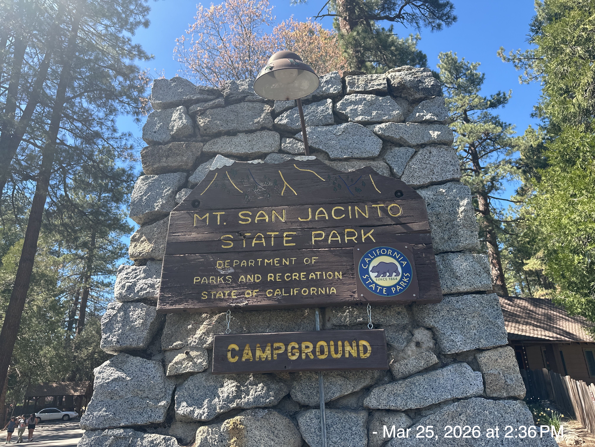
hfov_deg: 71.6
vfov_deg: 56.8
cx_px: 298
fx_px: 413
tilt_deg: +20.3
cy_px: 224
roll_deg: +0.9
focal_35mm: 24
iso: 80
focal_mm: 6.86
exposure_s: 1/962
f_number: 1.78
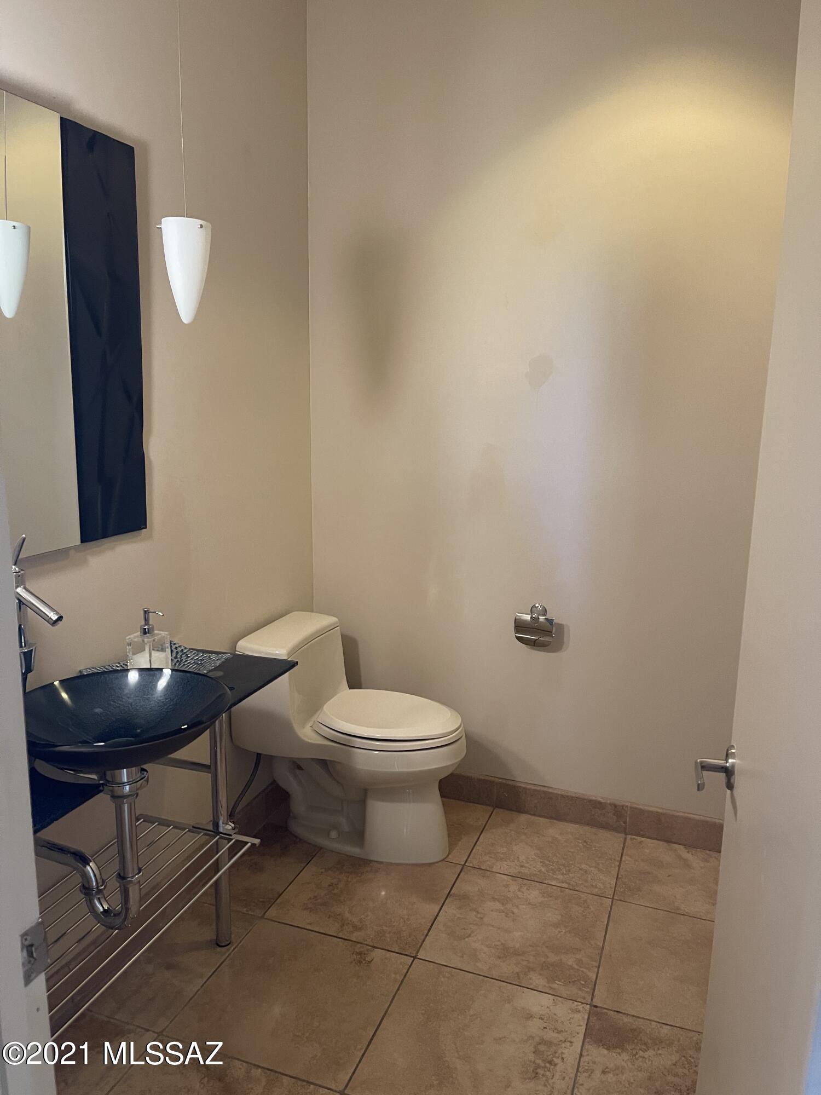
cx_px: 410
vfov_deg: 67.3
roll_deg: -0.8
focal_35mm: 26
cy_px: 548
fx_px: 822
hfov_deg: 53.1
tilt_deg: -11.4
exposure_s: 1/60
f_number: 1.6
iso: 320
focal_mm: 5.1
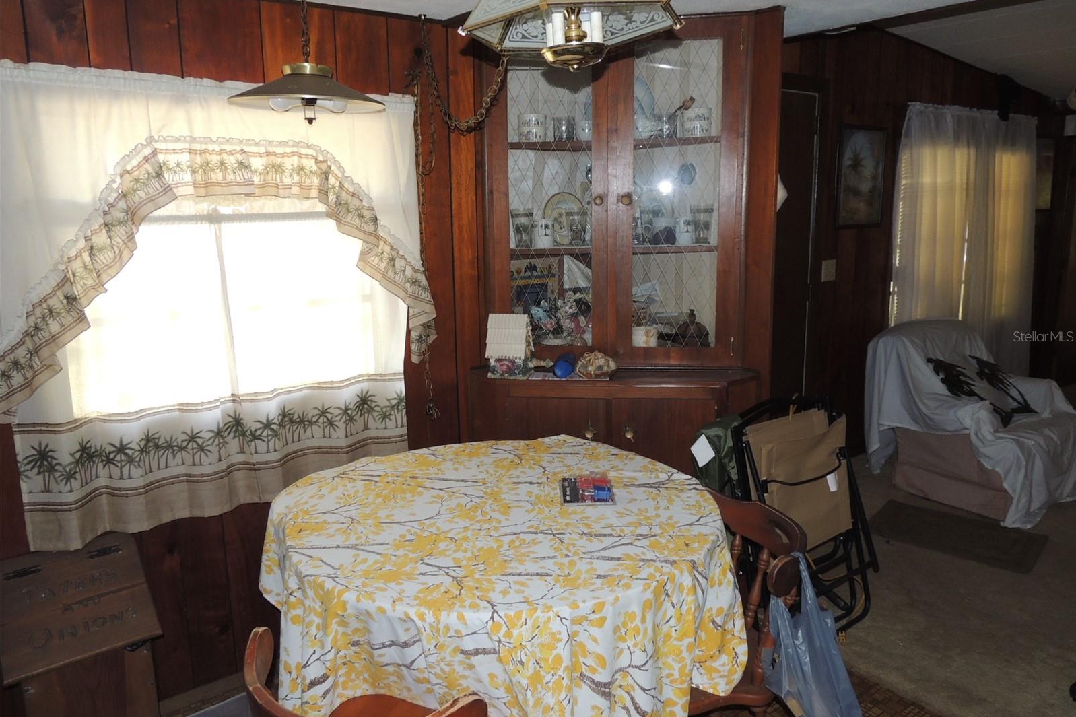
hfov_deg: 71.5
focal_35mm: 25
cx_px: 538
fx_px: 747
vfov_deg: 51.2
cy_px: 336
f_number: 3
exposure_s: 1/30
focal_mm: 4.3
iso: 200
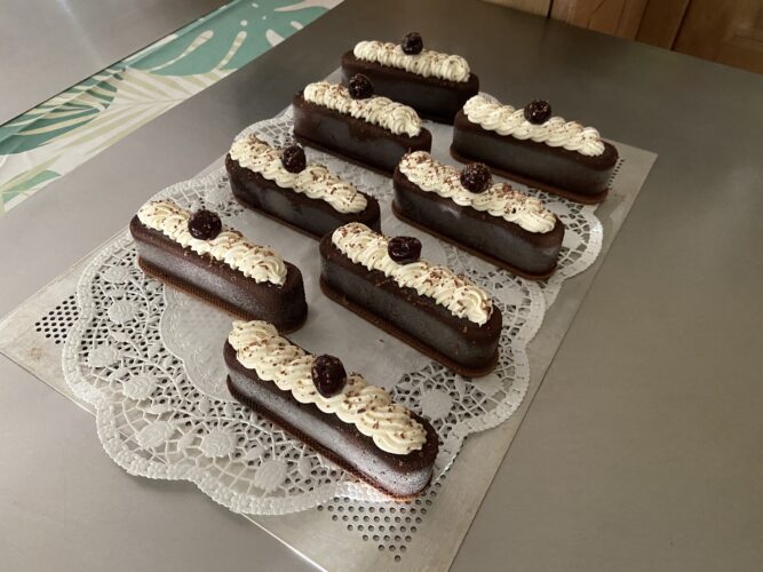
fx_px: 573
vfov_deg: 53.0
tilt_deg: -49.4
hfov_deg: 67.3
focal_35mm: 26
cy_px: 286
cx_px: 382
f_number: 1.8
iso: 500
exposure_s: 1/41
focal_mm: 4.25
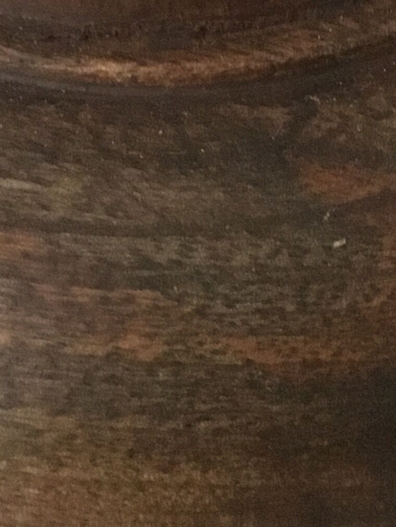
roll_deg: +5.3
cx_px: 230
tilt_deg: -29.0
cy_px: -306
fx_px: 1525
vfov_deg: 17.3
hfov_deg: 14.8
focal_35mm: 100
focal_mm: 3.3
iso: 800
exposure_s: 1/17
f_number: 2.4
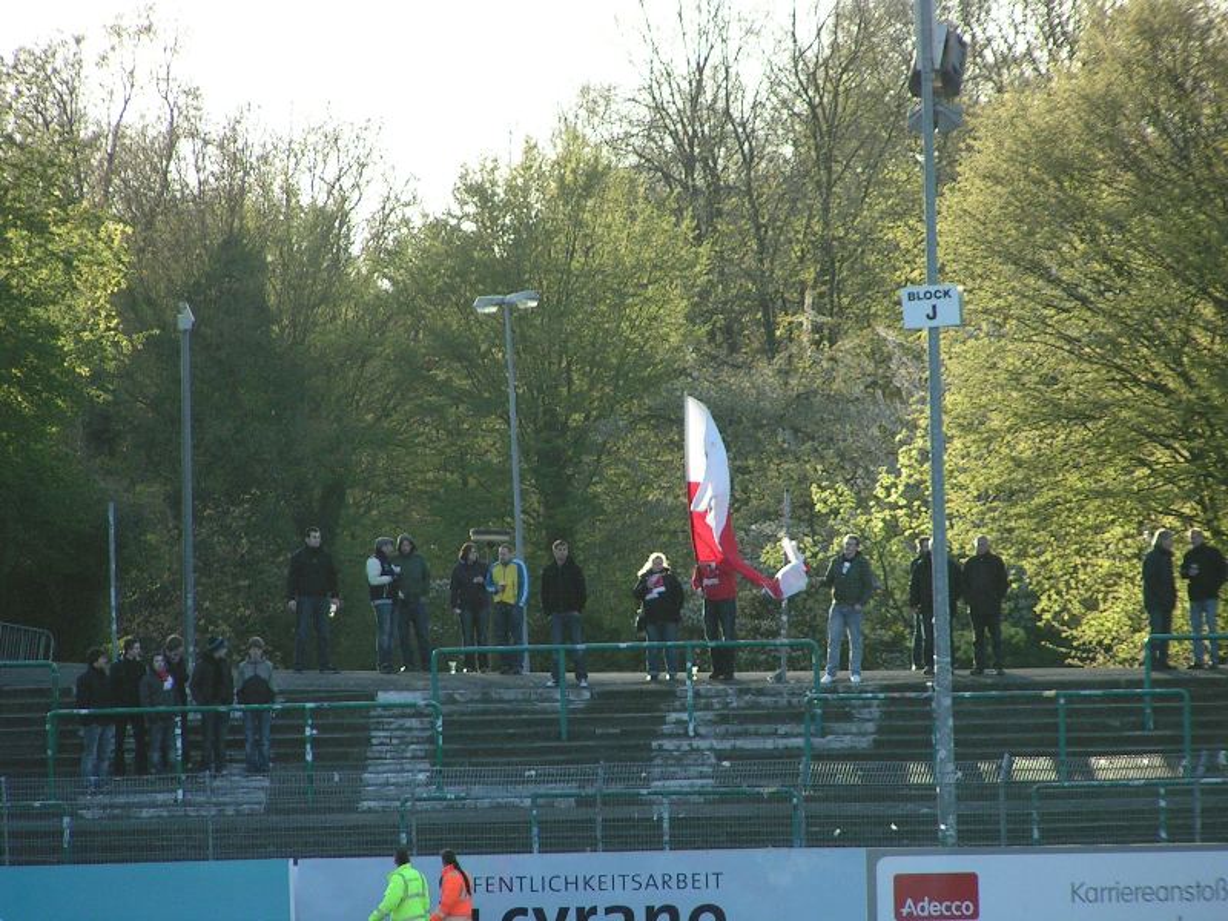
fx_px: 12061
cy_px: 460
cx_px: 614
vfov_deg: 4.4
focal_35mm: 340
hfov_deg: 5.8
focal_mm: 52
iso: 100
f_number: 3.5
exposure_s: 1/500
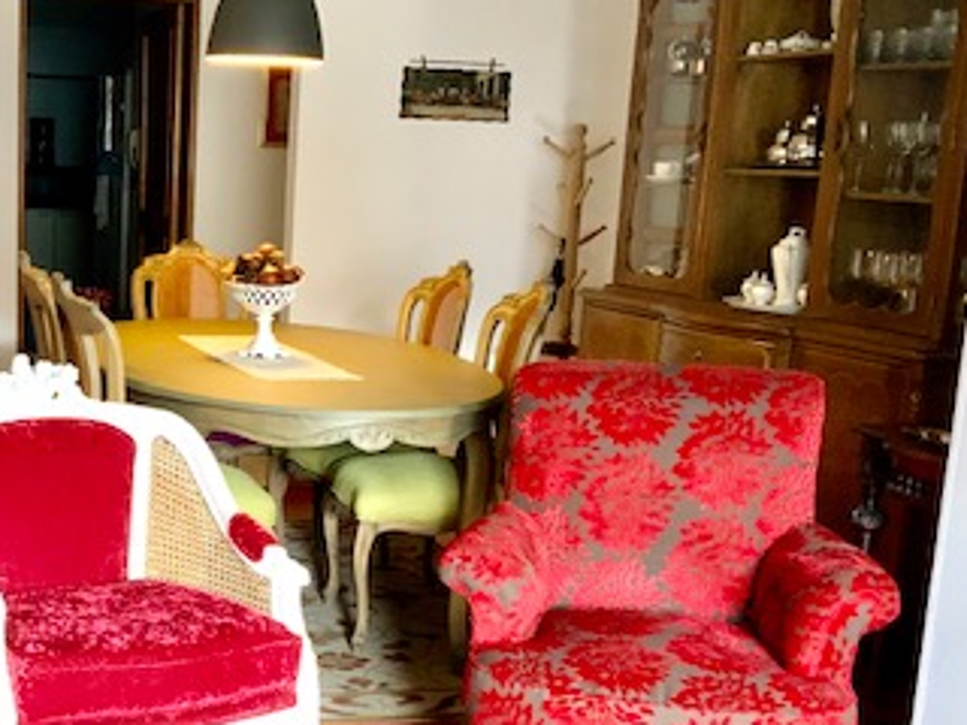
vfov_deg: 25.0
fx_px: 1620
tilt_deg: -12.4
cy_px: 508
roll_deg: -1.7
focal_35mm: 58
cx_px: 187
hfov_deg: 32.3
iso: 125
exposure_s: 1/60
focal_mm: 3
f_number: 1.8
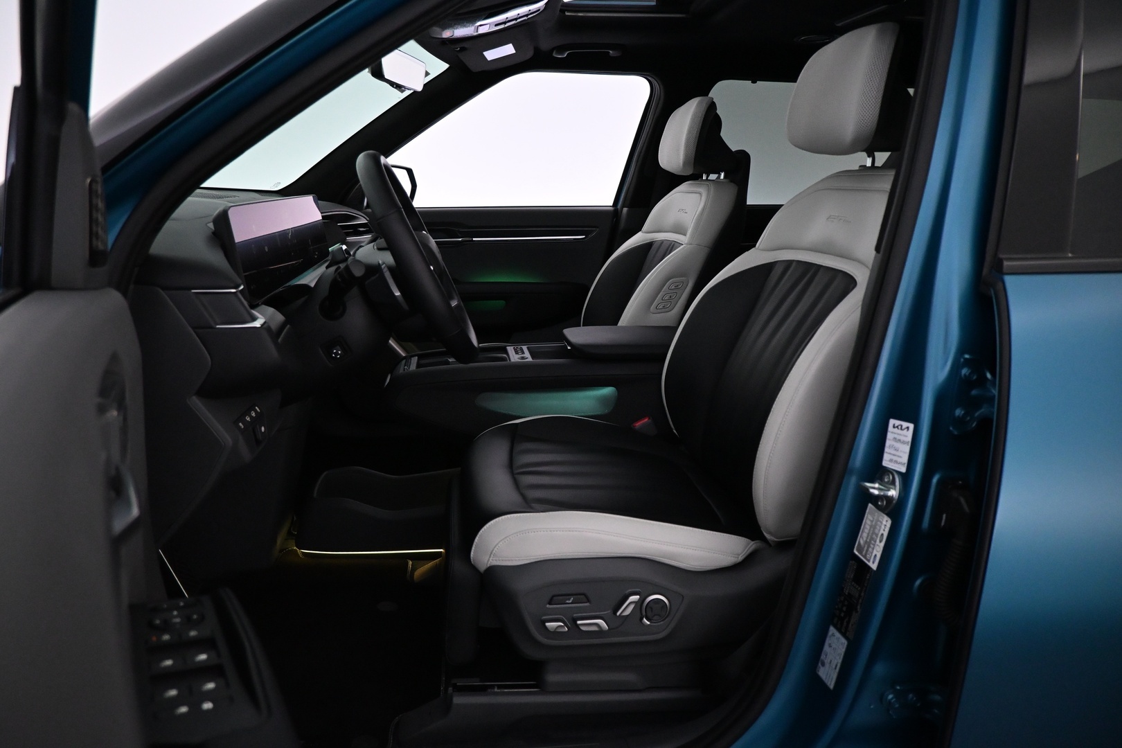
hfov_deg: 73.7
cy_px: 374
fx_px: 748
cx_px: 561
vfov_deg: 53.1
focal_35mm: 24
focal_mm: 16
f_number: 3.5
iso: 3200
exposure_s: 1/100
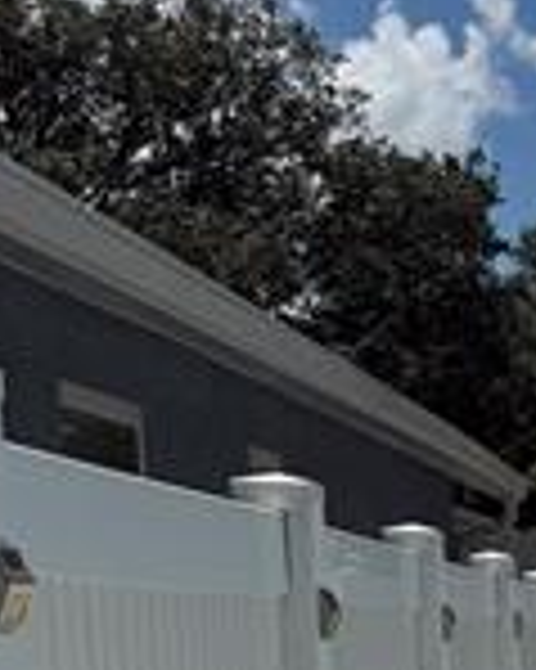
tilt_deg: -6.9
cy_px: 953
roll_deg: +0.7
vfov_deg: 14.9
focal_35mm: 121
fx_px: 2402
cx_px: 1040
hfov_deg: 11.6
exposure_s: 1/14286
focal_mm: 6.76
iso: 80
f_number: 1.78
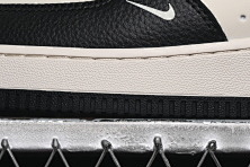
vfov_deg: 5.1
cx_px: 234
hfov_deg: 7.6
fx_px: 1875
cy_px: -69
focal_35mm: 270
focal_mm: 50
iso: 160
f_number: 6.3
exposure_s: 1/60
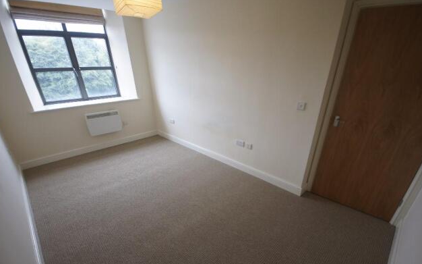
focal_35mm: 16
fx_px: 184
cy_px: 134
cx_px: 216
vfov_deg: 71.2
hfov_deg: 97.8
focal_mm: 10
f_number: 4
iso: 200
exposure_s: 1/30
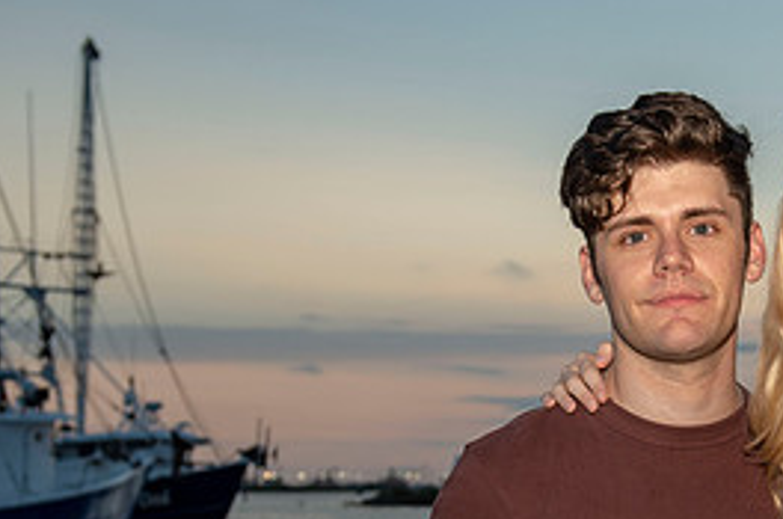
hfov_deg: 22.7
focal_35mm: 88
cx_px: 685
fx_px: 1911
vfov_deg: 15.1
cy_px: 563
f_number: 5
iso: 200
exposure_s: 1/200
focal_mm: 40
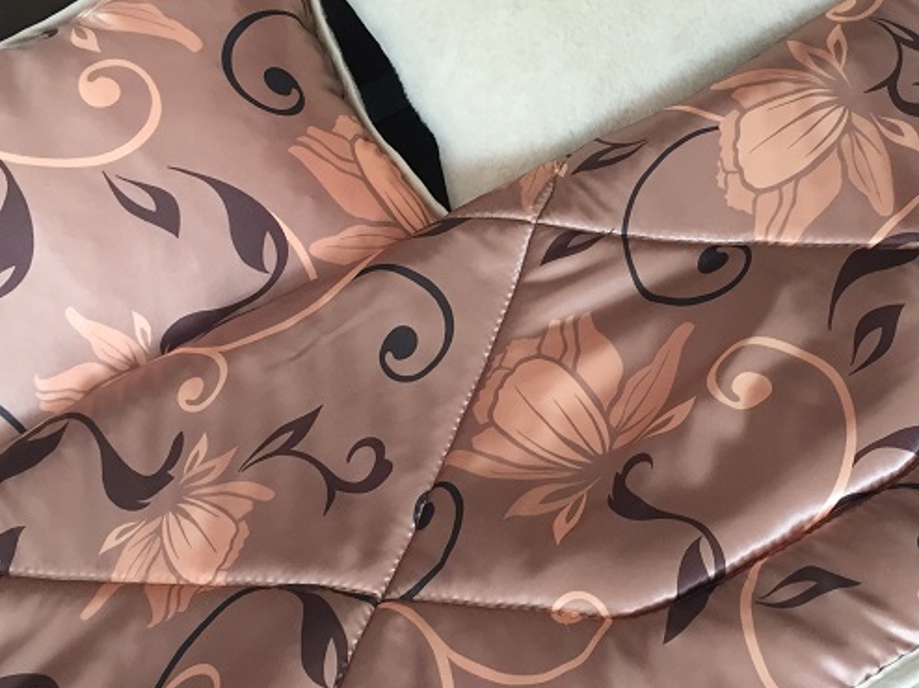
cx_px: 586
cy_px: 312
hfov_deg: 40.1
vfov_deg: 30.8
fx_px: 1247
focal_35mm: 47
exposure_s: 1/33
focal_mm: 4.15
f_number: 2.2
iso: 100
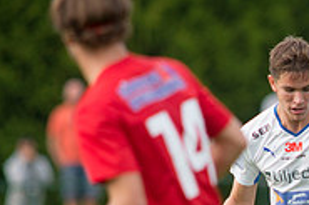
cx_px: 349
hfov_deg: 1.6
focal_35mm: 1318
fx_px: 11303
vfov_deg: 1.0
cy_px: 227
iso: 900
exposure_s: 1/1250
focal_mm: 420
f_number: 4
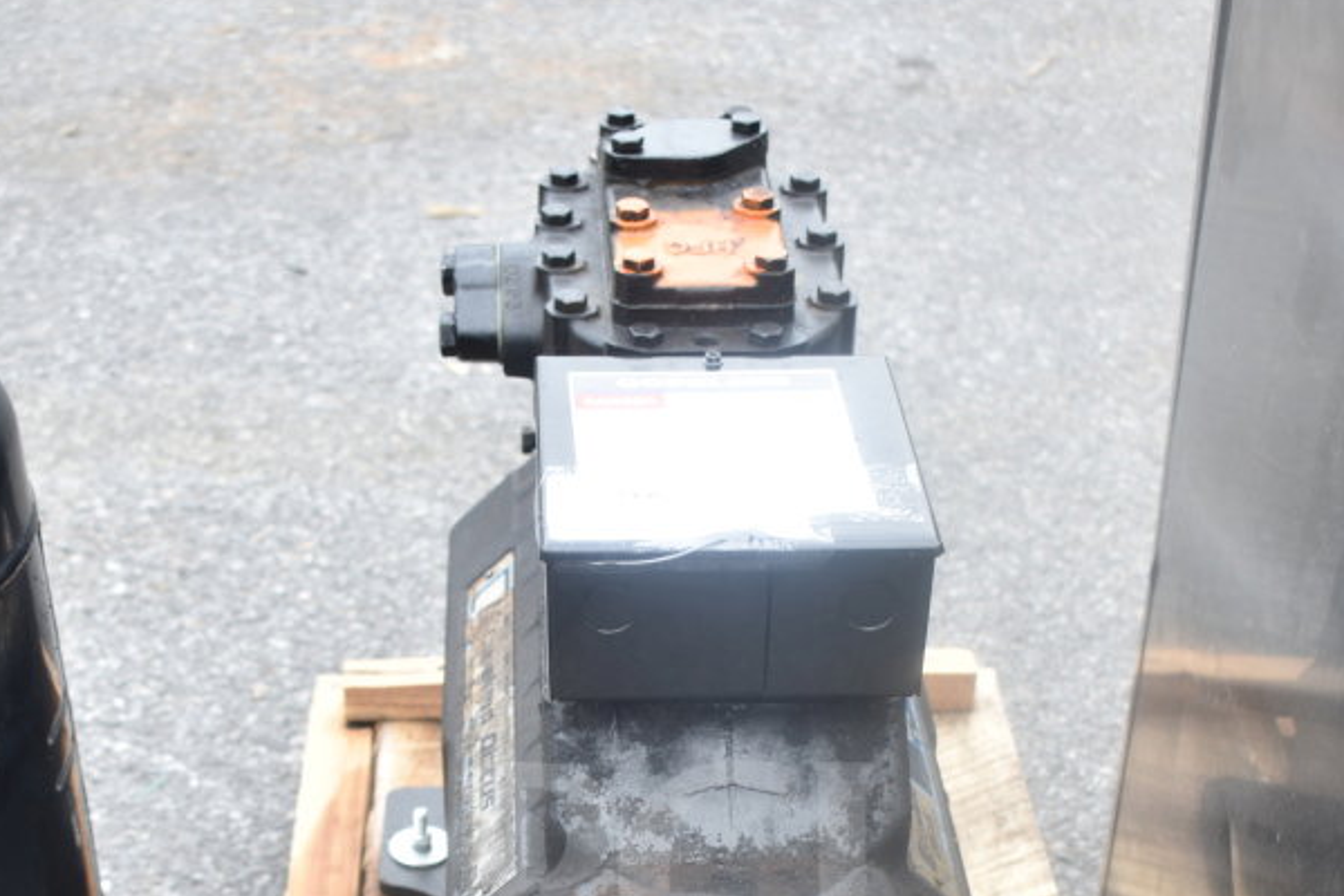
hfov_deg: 32.5
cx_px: 672
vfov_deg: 21.1
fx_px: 2306
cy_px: 940
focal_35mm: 62
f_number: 5
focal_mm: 27
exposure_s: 1/100
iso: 200
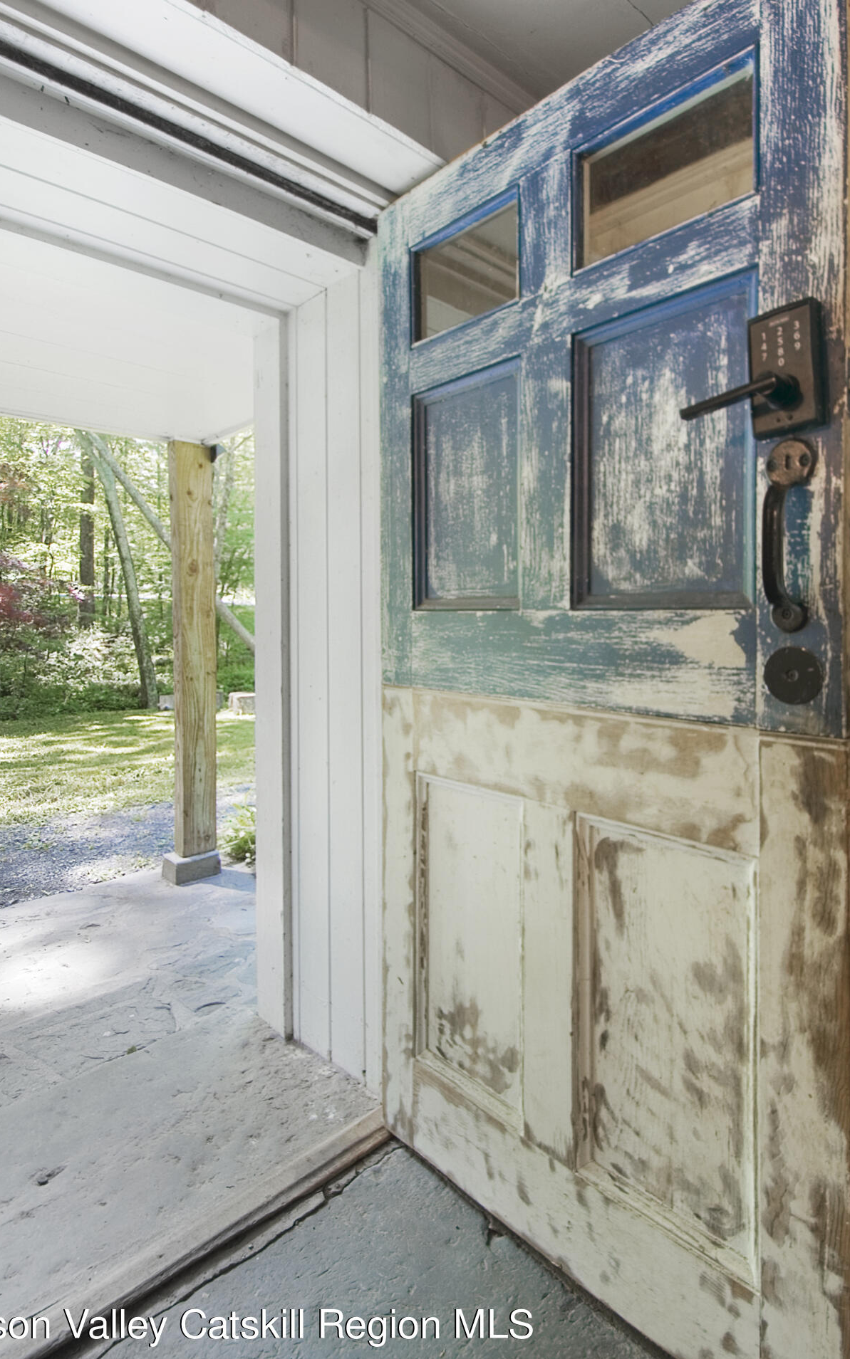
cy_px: 678
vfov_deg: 97.8
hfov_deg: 71.1
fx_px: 593
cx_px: 384
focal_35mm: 16
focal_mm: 10
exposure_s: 1/25
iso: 200
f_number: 11
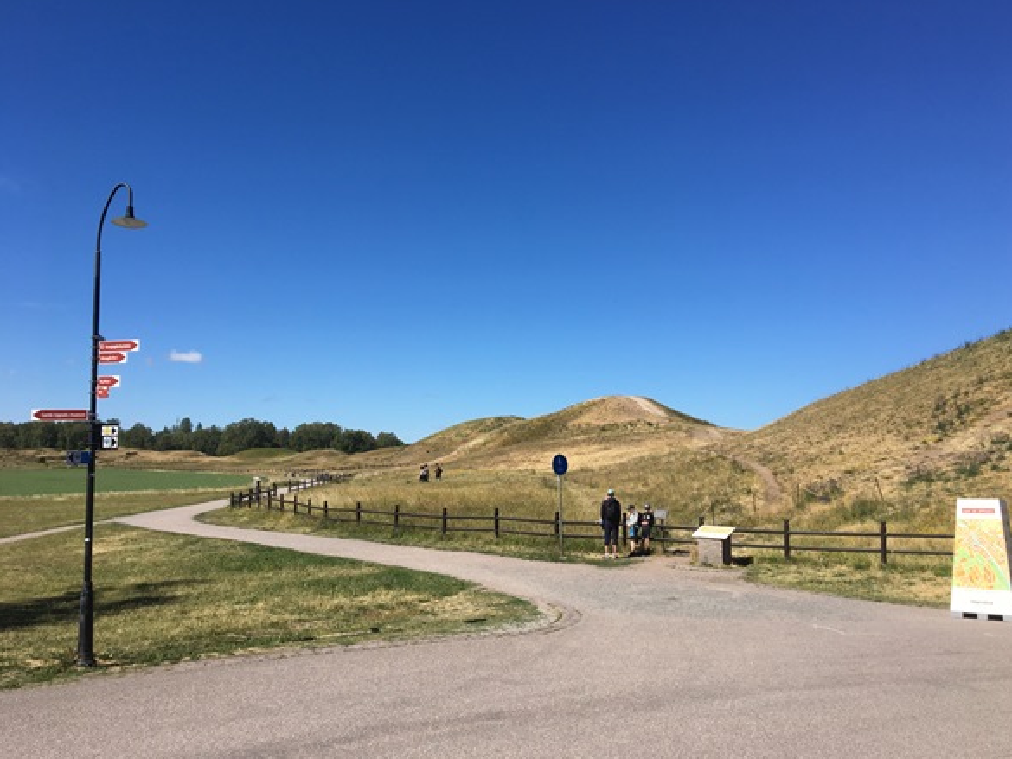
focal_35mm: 30
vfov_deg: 46.8
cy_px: 377
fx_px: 877
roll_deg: -1.2
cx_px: 520
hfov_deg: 59.9
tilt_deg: +6.0
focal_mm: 4.15
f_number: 2.2
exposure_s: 1/1972
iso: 25
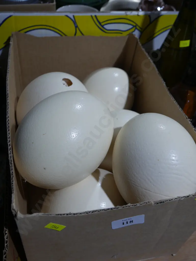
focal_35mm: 36
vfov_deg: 51.3
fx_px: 272
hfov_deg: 39.7
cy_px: 130
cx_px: 98
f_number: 4
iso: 200
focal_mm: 18
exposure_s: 1/100
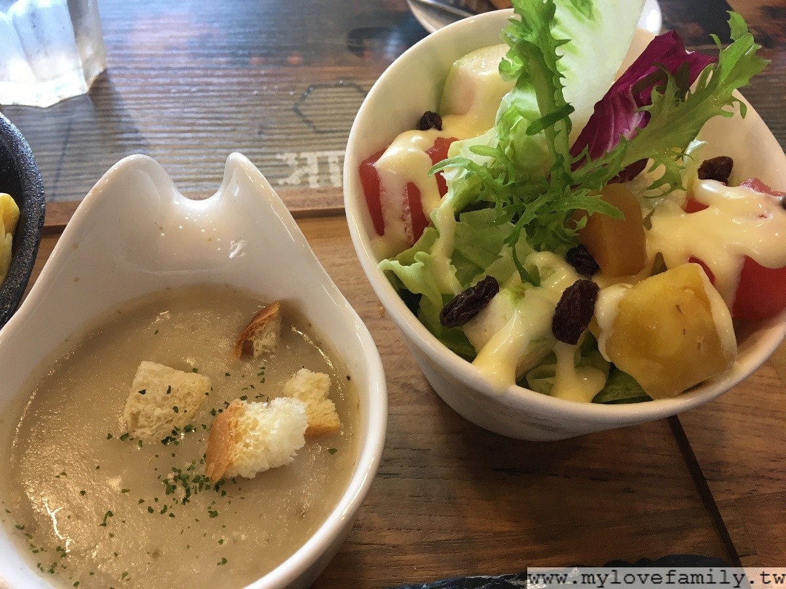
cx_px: 393
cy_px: 294
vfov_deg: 48.2
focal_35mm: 29
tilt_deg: -52.4
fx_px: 658
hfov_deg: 61.7
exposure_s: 1/30
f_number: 2.2
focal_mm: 4.15
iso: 64
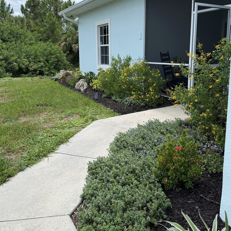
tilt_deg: -7.2
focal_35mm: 29
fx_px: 219
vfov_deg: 55.0
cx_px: 115
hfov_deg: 55.6
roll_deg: +0.6
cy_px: 86
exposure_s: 1/3759
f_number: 1.78
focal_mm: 6.76
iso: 100
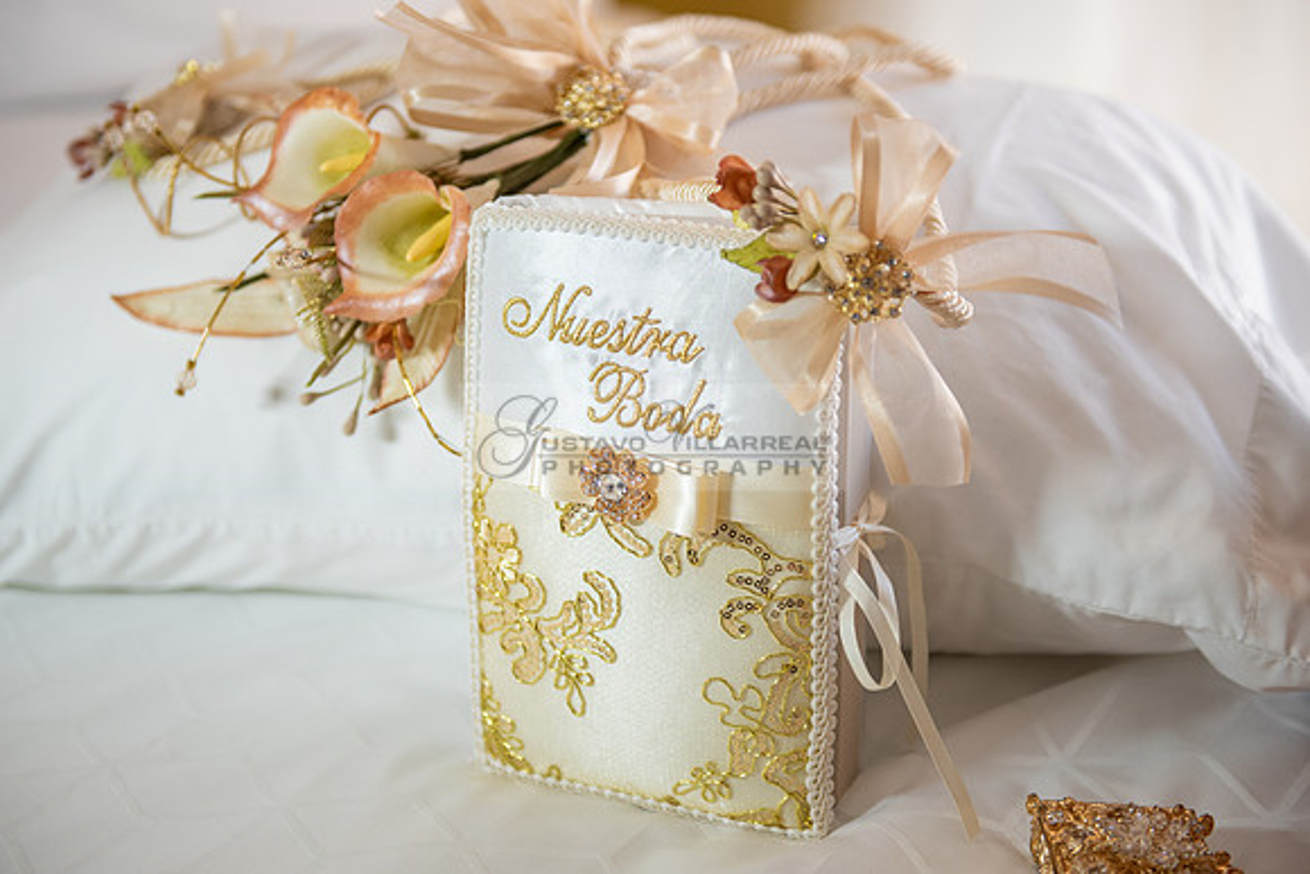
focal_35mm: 66
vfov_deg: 20.7
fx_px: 2393
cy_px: 437
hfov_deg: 30.6
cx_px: 655
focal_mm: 60
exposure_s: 1/320
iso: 500
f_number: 2.8
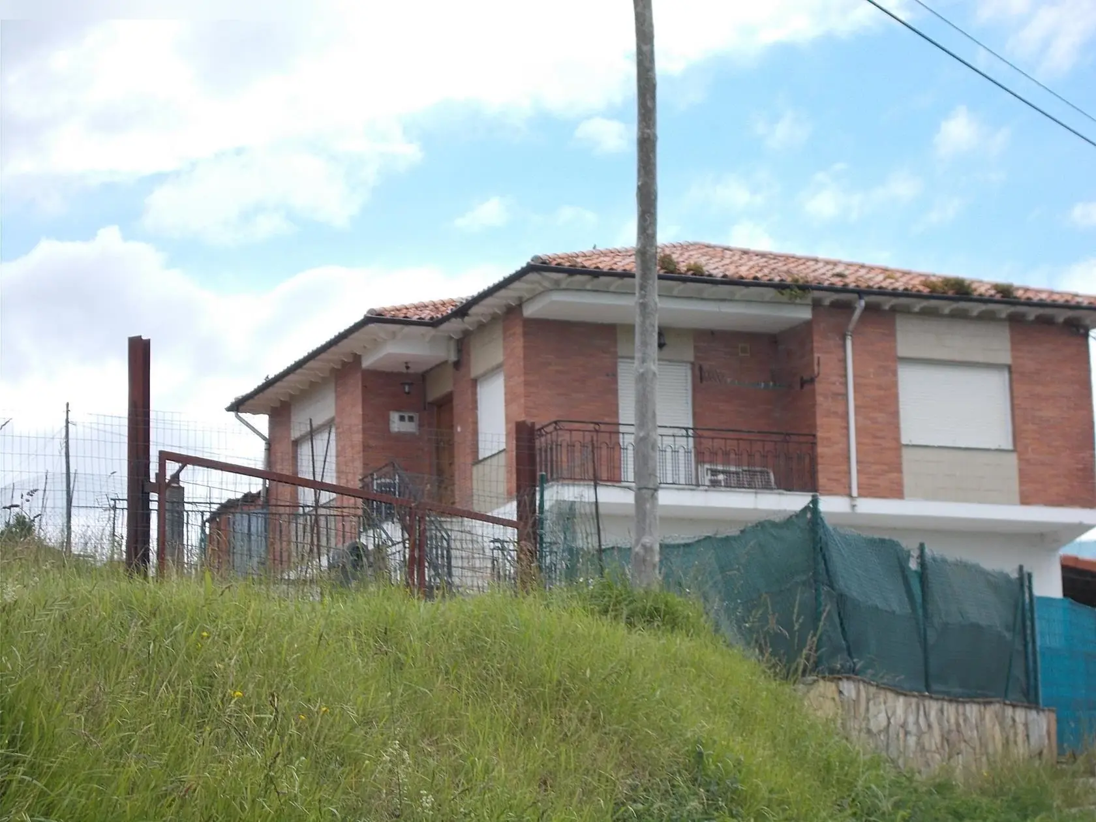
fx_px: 3135
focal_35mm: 99
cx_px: 548
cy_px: 411
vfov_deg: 14.9
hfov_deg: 19.8
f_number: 5.5
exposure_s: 1/200
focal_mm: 17.6
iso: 80
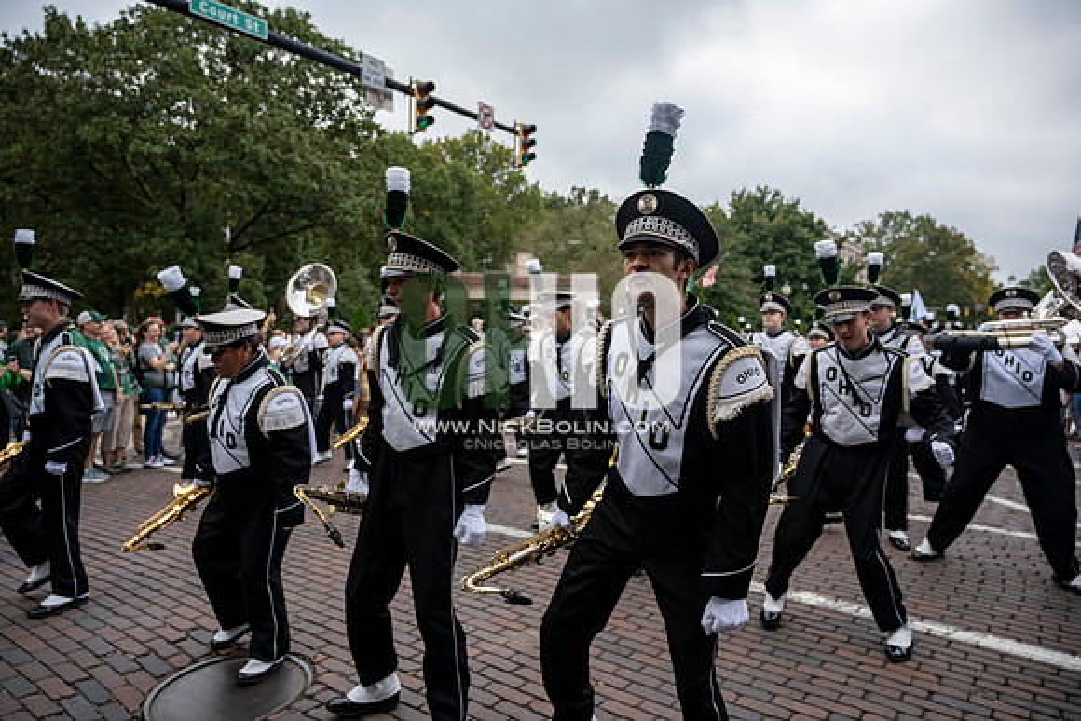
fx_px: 721
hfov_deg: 73.7
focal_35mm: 24
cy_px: 360
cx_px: 540
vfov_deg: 53.2
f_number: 4
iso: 500
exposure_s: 1/1600
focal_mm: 24
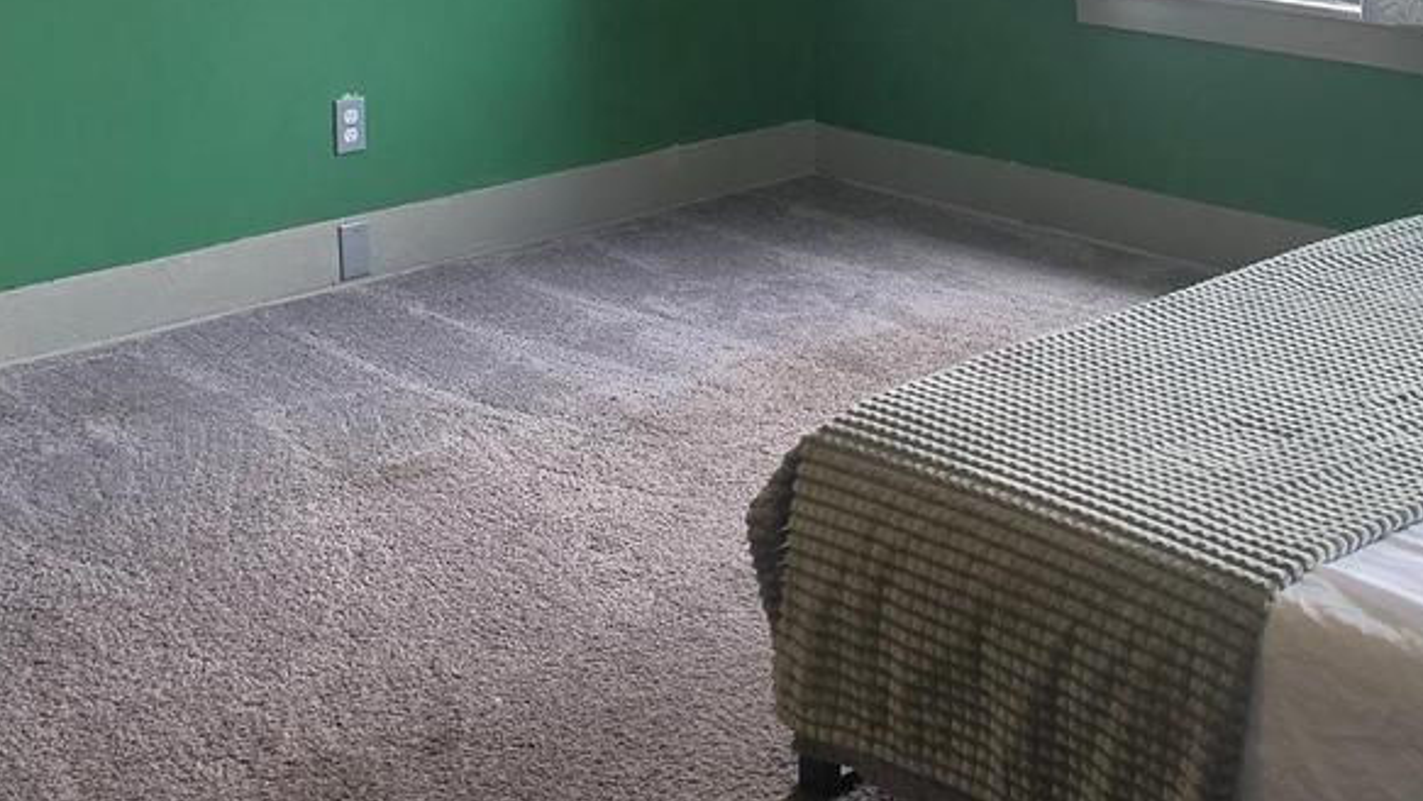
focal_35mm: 66
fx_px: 2490
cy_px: -134
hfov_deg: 31.5
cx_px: 1011
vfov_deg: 17.5
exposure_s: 1/120
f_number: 1.4
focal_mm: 6.5
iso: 100
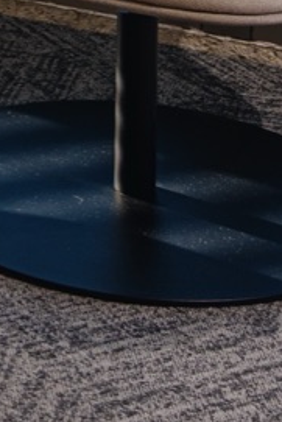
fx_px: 2007
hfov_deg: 7.7
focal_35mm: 171
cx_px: -296
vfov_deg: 10.1
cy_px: -670
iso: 100
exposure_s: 1/13
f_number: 6.3
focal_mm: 29
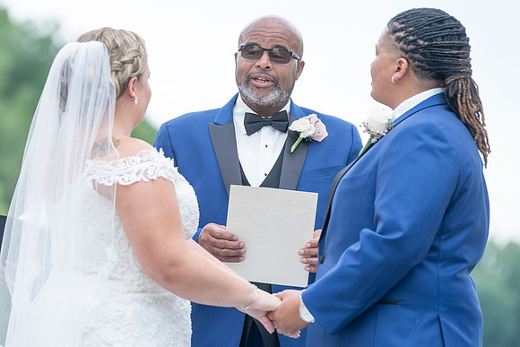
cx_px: 187
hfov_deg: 7.1
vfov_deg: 4.8
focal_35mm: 289
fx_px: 4171
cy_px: 150
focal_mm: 189
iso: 160
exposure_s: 1/200
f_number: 4
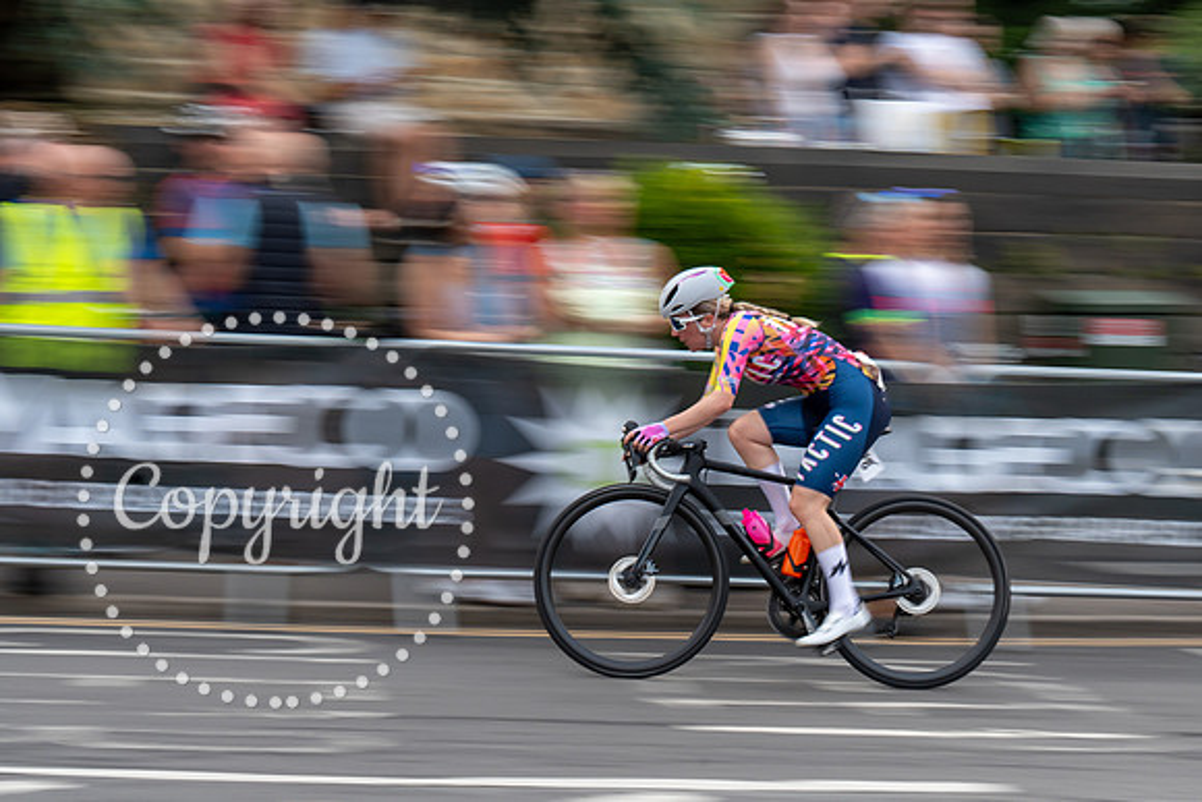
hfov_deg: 21.0
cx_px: 747
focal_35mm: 97
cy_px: 366
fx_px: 3237
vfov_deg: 14.1
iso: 500
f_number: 13
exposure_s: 1/50
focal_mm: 78
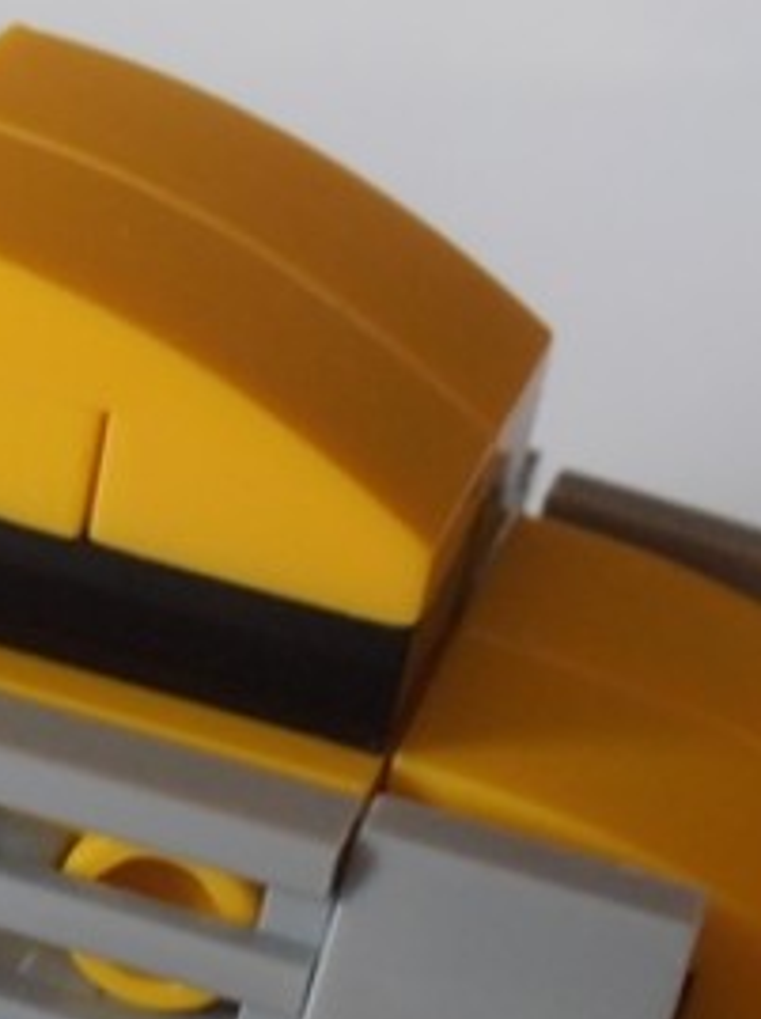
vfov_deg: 15.7
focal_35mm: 124
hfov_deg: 11.9
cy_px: 934
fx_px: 3643
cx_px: 106
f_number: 3.9
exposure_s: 1/15
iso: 125
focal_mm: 6.61
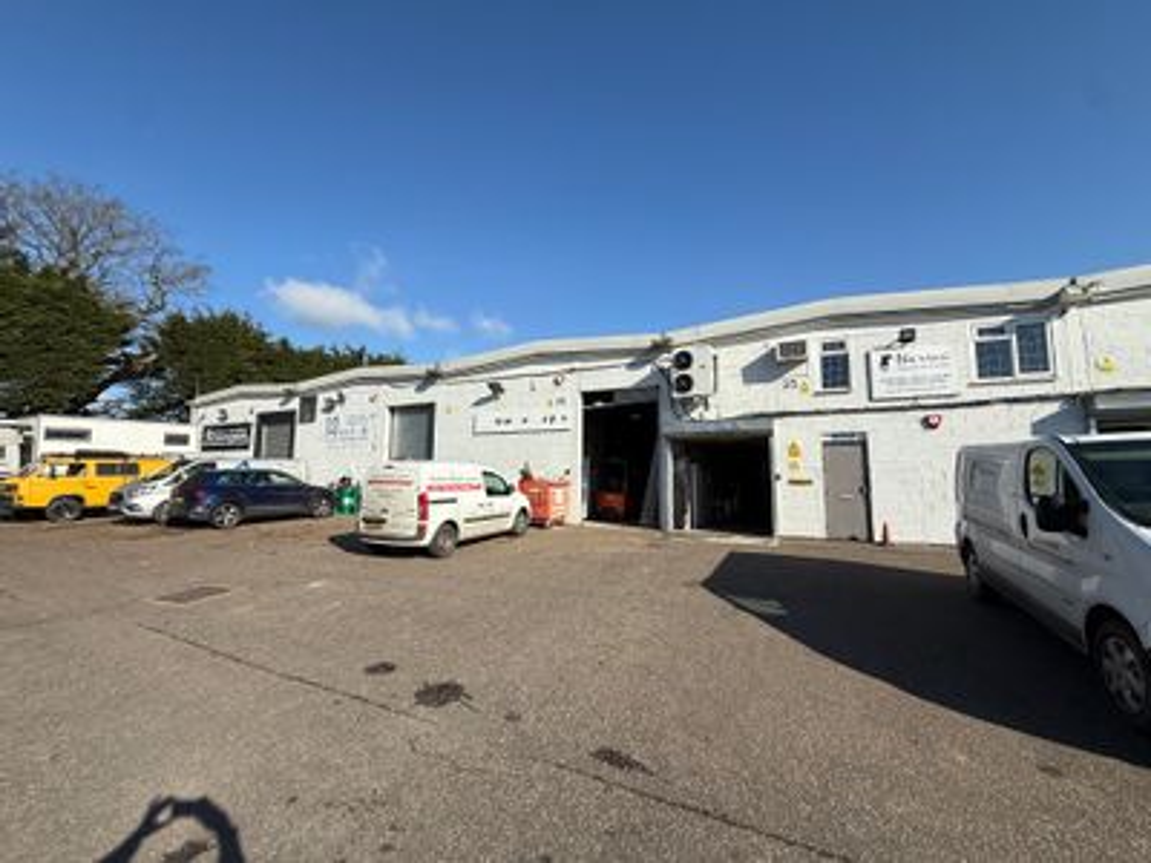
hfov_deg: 102.1
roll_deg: -0.5
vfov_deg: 85.7
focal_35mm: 14
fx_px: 466
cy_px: 432
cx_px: 576
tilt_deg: +6.9
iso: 50
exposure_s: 1/2976
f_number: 2.2
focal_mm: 2.22
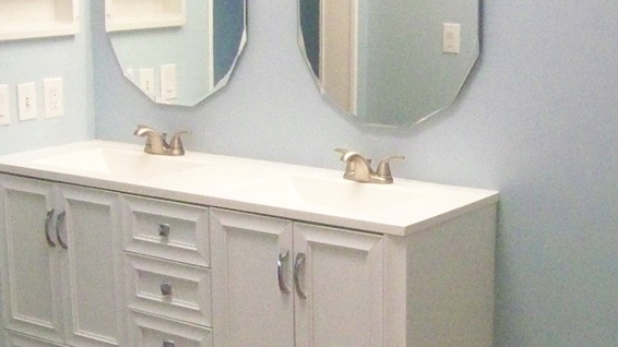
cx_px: 496
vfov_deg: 17.0
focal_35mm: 71
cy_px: 206
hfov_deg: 29.1
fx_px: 1163
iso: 1250
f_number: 2.8
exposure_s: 1/500
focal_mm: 5.85
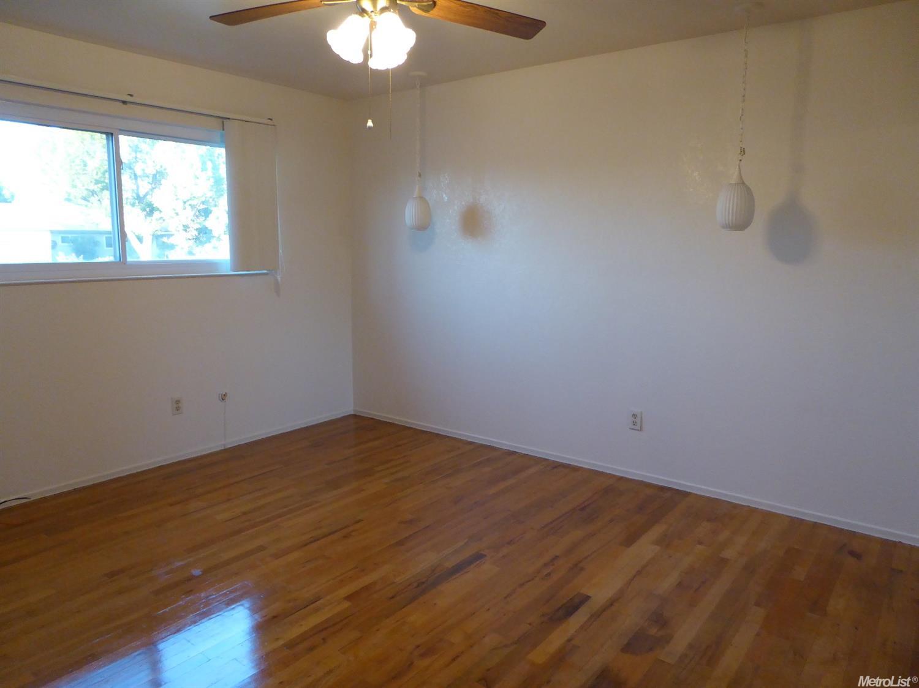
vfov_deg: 54.9
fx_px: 663
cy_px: 344
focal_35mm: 25
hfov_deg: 69.4
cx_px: 460
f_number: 3.3
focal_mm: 4.3
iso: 400
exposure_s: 1/40
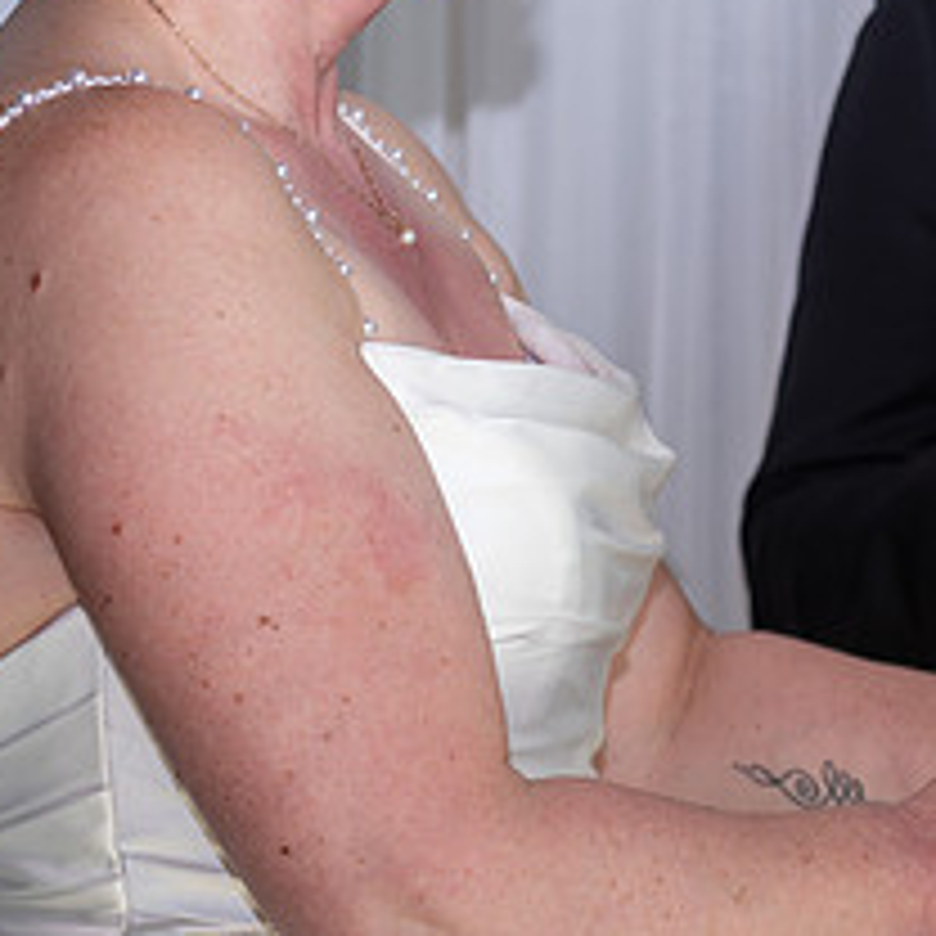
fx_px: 5078
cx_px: 1238
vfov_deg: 10.5
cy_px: 155
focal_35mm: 166
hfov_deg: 10.3
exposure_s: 1/160
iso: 125
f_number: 4
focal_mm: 70
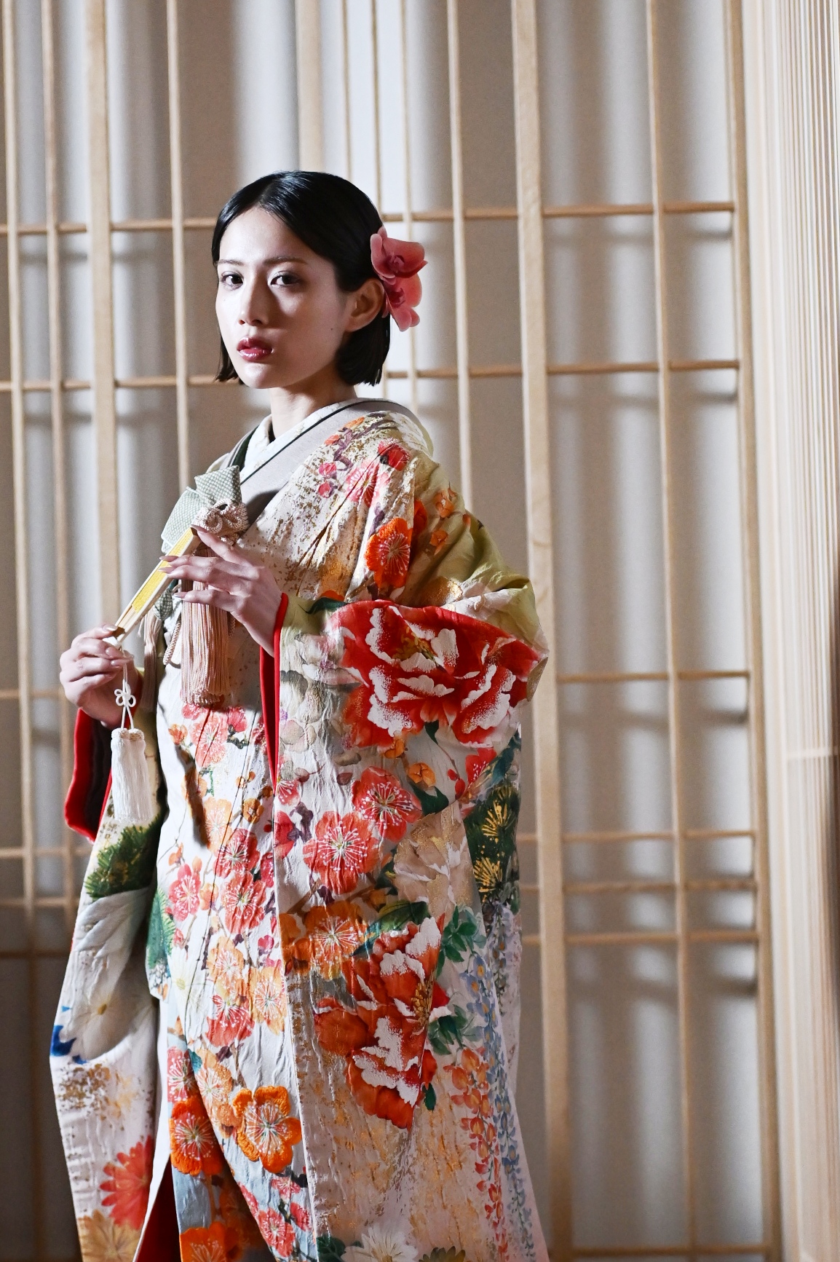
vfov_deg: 54.5
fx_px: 1226
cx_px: 420
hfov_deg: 37.8
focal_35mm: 35
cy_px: 631
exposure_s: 1/200
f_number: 1.4
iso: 1000
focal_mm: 35
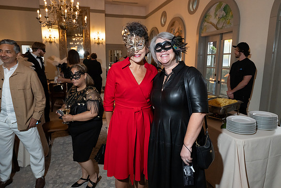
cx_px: 140
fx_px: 187
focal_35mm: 24
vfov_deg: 53.2
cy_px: 94
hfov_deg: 73.7
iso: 2000
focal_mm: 24
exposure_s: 1/200
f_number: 5.6
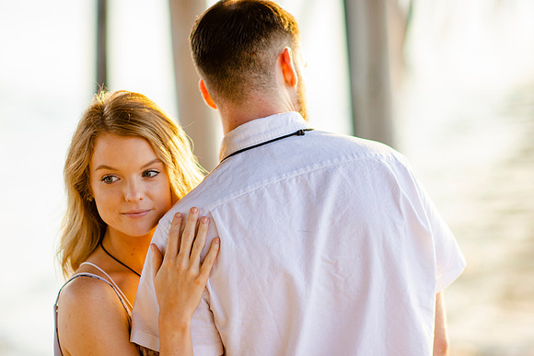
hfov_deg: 16.1
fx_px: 1892
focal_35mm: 128
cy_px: 178
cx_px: 267
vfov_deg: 10.8
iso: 125
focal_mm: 85
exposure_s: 1/500
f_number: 1.8
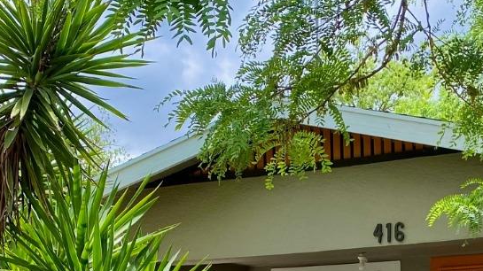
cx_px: 400
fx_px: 999
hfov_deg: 26.6
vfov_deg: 14.1
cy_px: 453
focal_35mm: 78
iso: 32
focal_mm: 4.25
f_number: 1.8
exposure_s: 1/762
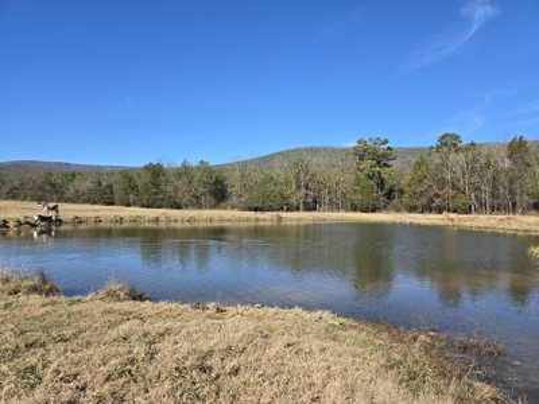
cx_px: 270
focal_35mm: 23
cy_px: 202
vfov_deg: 58.9
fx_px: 358
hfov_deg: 73.9
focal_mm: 6.3
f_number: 1.7
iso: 12
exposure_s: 1/765
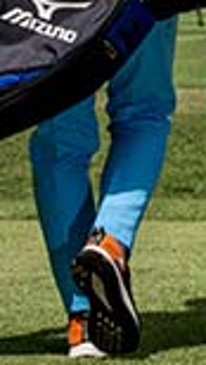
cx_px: 739
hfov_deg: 2.6
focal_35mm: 457
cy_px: -206
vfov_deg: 4.7
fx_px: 4423
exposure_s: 1/200
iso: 64
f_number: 10
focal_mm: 70
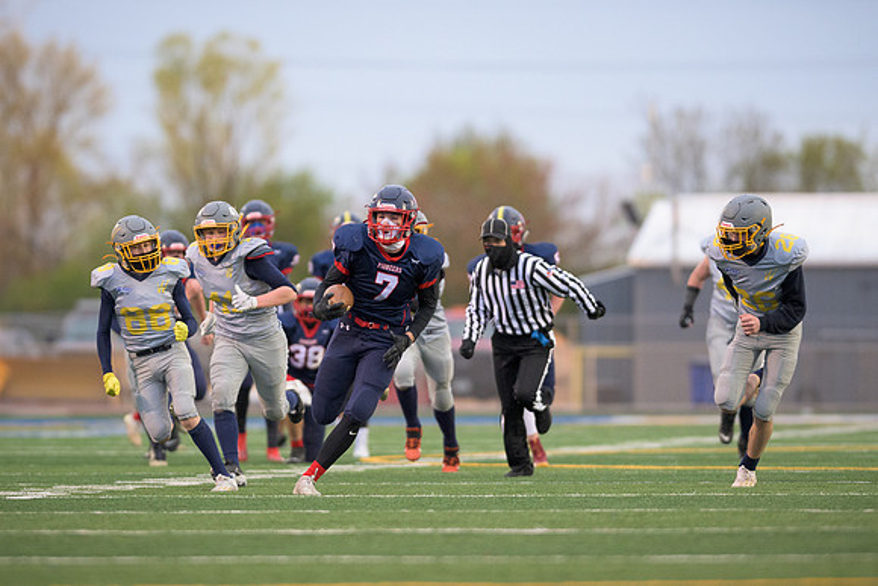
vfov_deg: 4.2
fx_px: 7975
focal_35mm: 327
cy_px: 270
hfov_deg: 6.3
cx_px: 380
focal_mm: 200
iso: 2000
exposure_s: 1/1600
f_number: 2
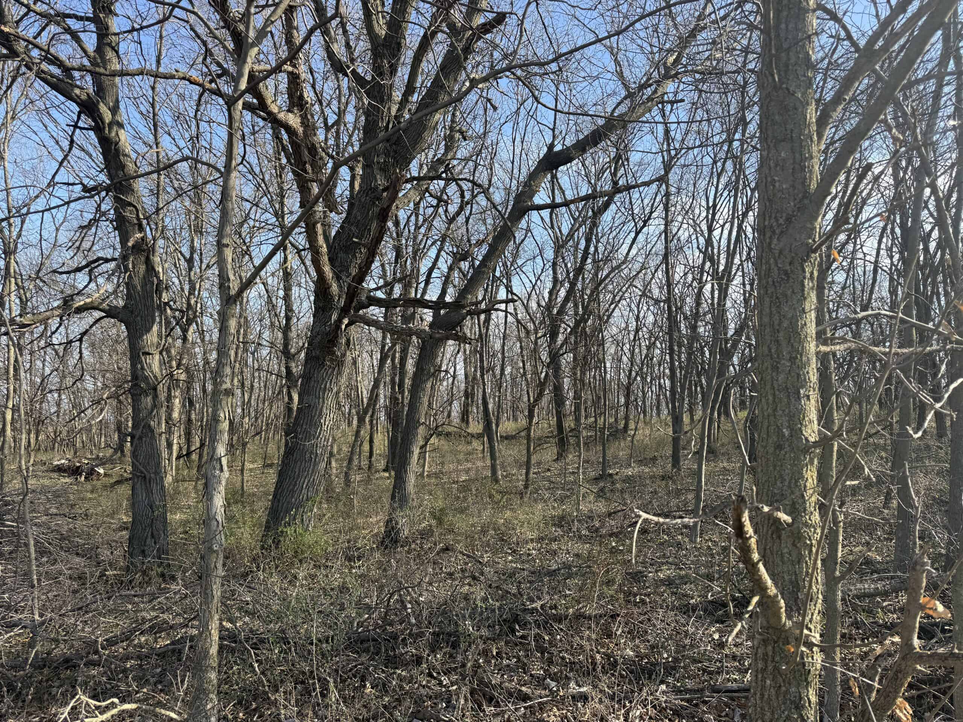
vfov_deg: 56.8
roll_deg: -2.5
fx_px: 668
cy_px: 361
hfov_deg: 71.6
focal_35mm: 24
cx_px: 482
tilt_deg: +5.9
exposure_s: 1/1292
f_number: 1.78
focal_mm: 6.76
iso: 80
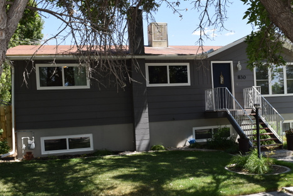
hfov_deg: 51.5
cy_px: 122
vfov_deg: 35.8
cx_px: 176
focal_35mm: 37
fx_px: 301
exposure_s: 1/160
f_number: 6.3
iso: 100
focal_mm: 18
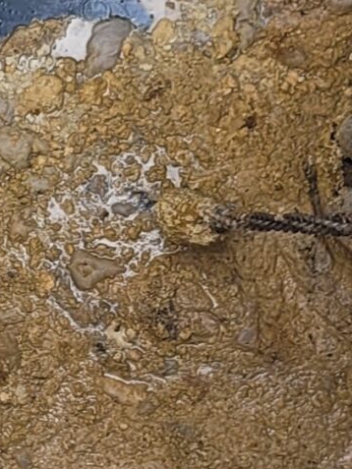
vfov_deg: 17.3
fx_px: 1477
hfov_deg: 13.6
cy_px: -72
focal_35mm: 109
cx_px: 146
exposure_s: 1/250
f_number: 1.8
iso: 40
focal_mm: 5.4
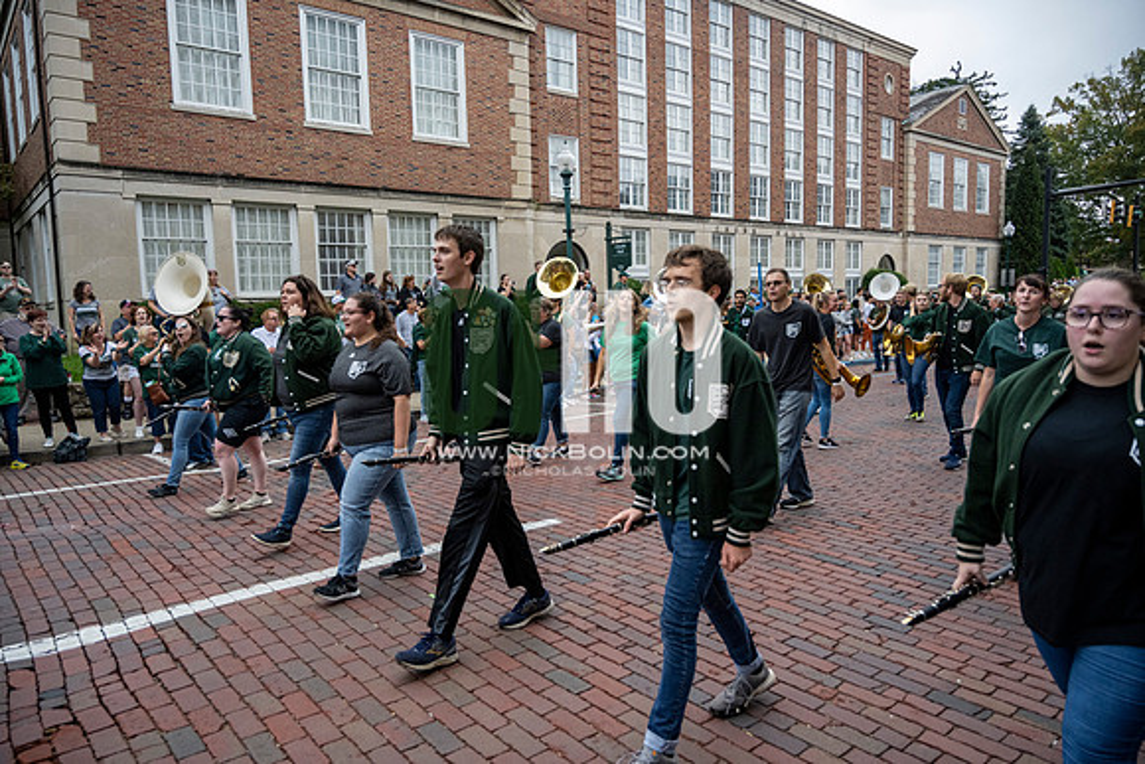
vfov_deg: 53.2
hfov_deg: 73.7
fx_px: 763
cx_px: 572
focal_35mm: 24
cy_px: 382
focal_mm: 24
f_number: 4
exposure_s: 1/1600
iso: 1000
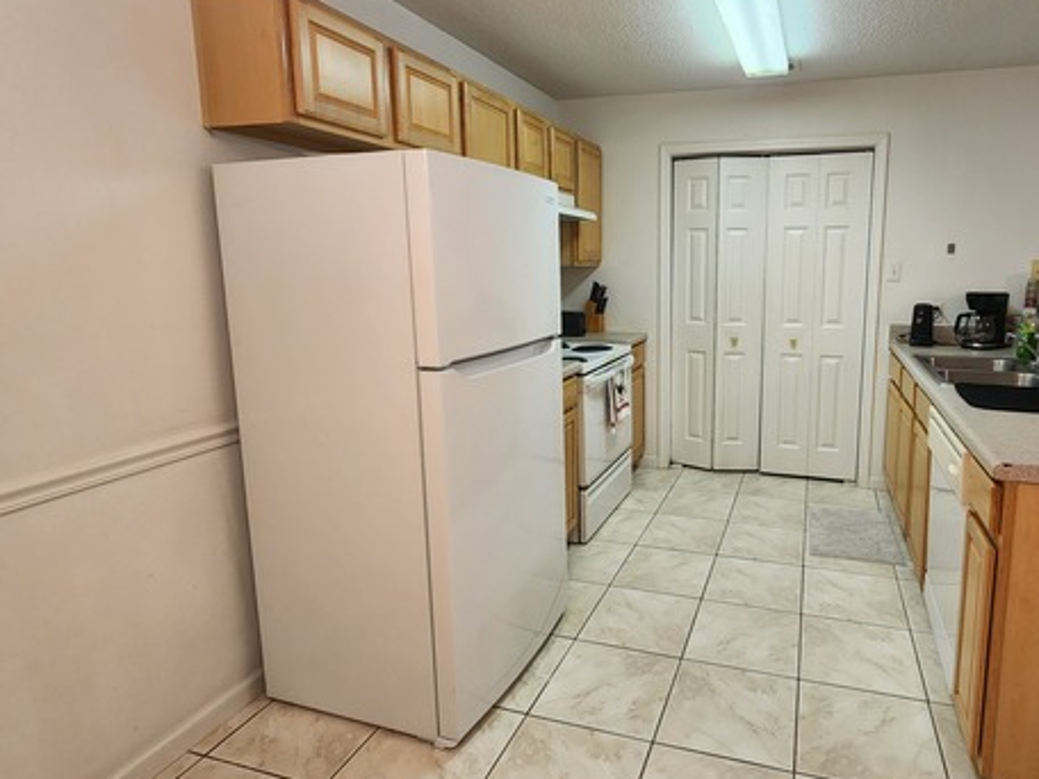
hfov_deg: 83.4
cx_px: 632
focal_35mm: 19
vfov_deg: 68.6
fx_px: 570
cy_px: 360
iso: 250
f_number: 2.2
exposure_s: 1/60
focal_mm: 2.2
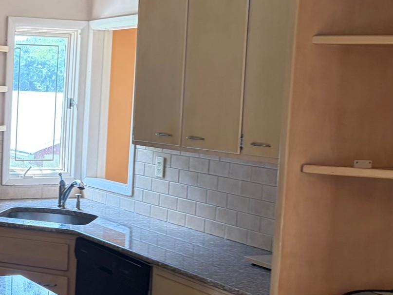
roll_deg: -1.0
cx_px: -62
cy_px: 152
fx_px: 749
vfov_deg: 22.2
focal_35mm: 66
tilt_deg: -3.7
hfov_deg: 26.5
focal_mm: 5.96
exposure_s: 1/97
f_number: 1.6
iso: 125
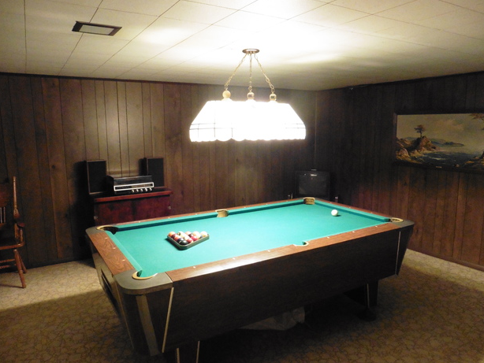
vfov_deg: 54.9
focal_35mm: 25
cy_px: 184
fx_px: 350
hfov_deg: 69.4
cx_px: 244
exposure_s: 1/30
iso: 1000
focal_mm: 4.3
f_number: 3.3
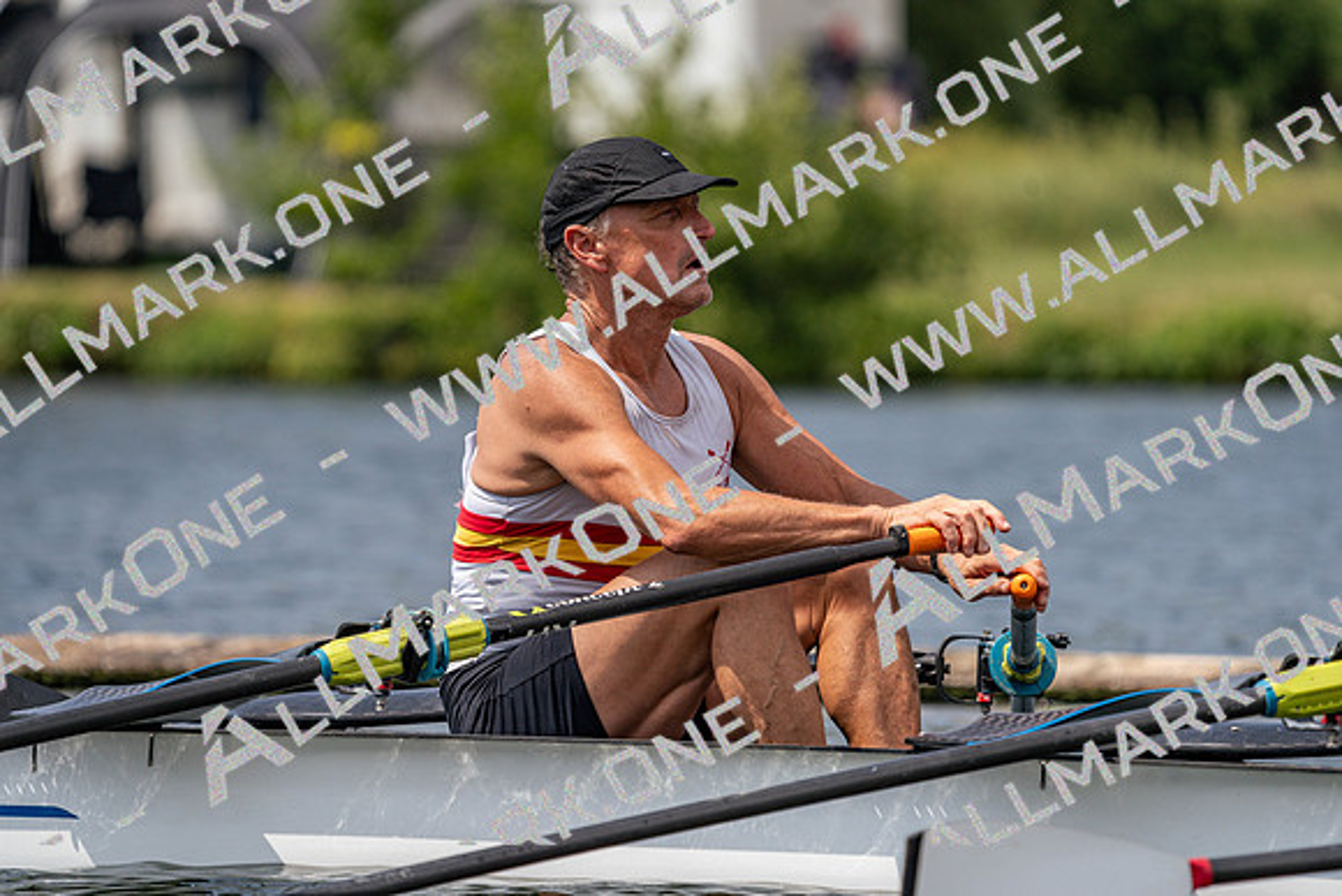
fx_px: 15063
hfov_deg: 5.1
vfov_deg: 3.4
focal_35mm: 404
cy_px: 448
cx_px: 671
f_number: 6.3
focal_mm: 404
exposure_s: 1/1600
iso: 250
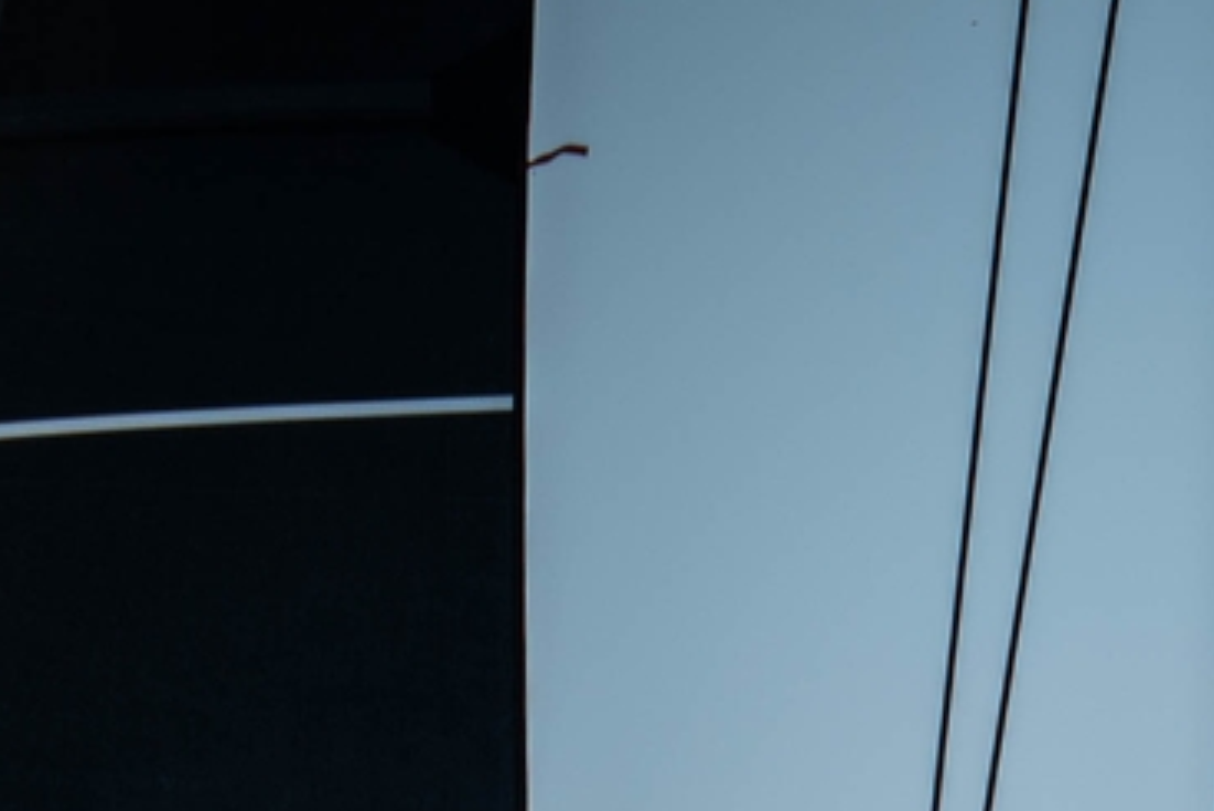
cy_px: 2137
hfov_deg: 1.8
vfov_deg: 1.2
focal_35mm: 1143
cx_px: 1624
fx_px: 38558
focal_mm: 200
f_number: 3.2
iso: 100
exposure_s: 1/3200
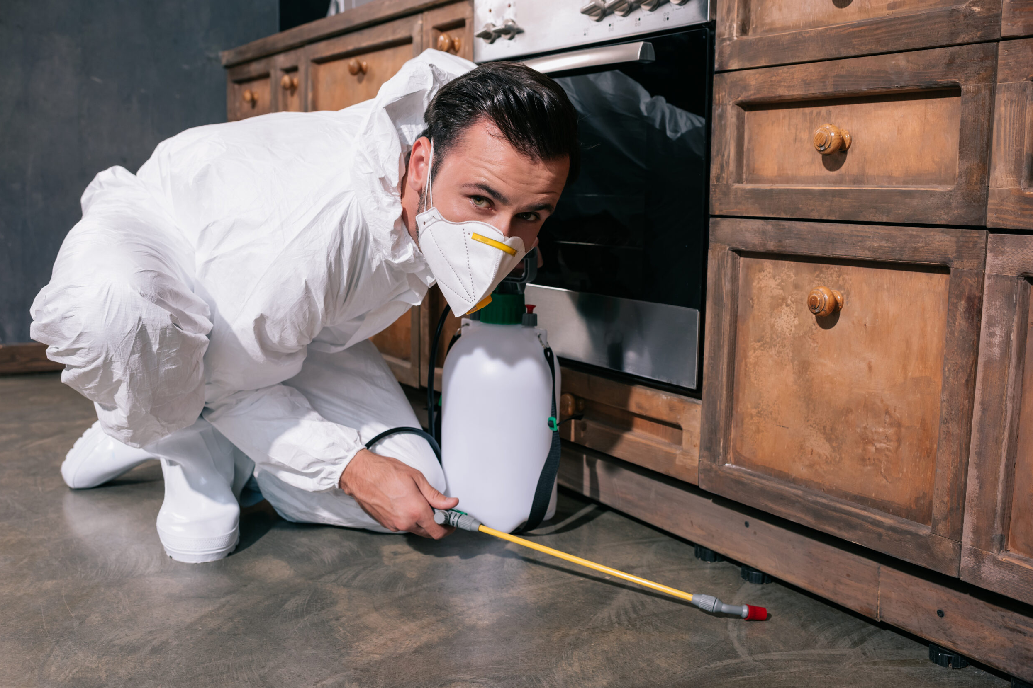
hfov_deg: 53.1
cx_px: 509
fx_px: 1033
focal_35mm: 36
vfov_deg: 36.9
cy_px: 347
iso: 500
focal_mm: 35
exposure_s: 1/200
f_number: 5
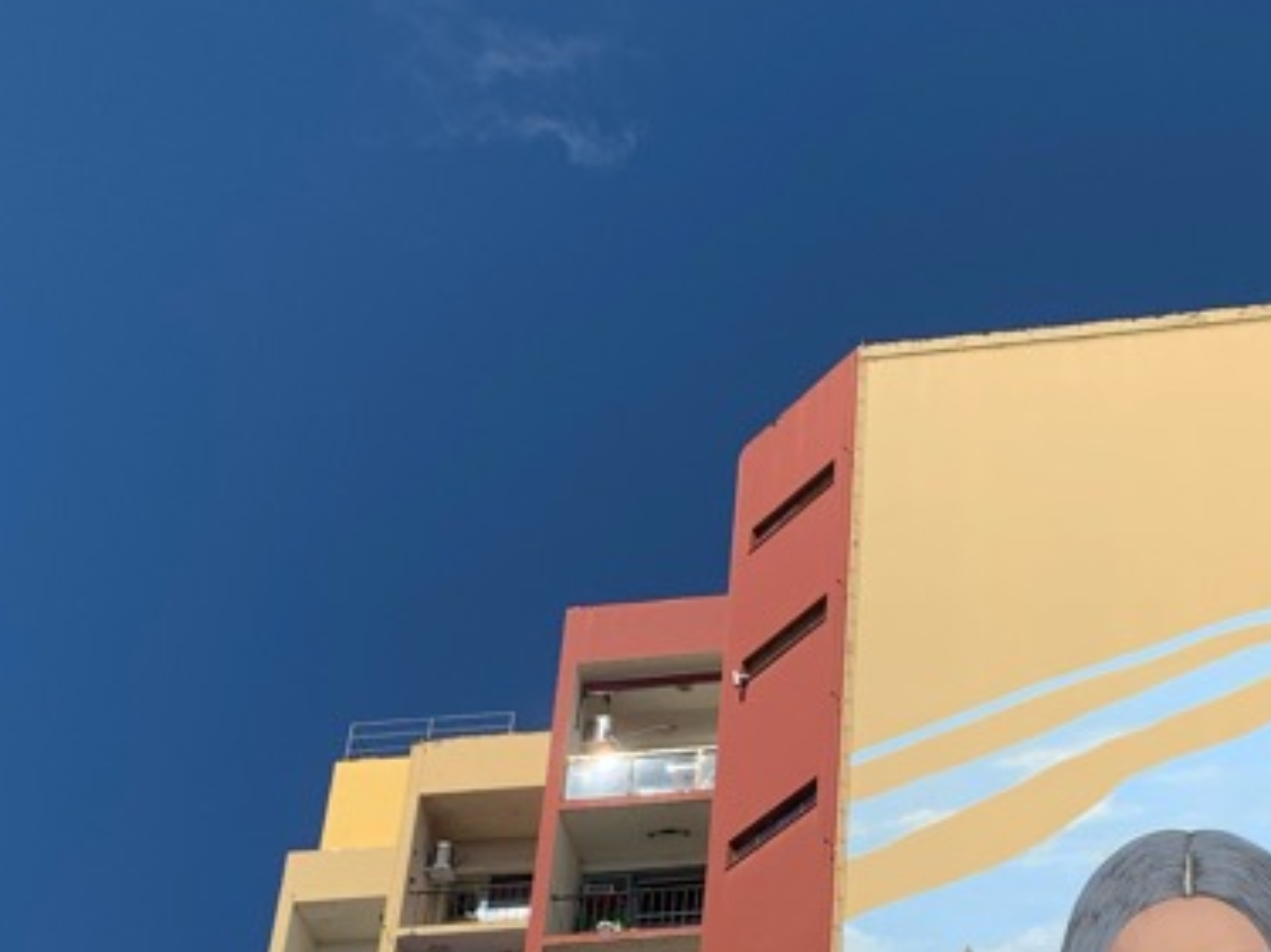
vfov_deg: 19.1
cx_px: 1034
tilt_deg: +32.7
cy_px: 1254
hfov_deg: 26.8
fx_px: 2606
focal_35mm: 71
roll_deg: +0.0
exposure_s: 1/4464
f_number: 1.8
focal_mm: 4.25
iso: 25
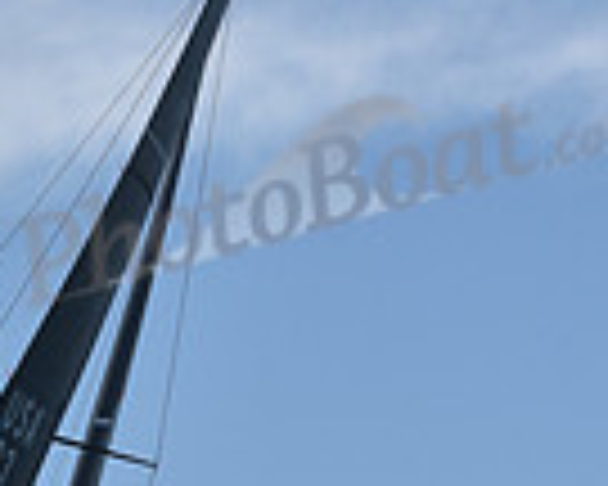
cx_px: -214
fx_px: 5092
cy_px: 904
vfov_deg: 5.4
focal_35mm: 283
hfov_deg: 6.8
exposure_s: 1/800
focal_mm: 70
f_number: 11
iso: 250
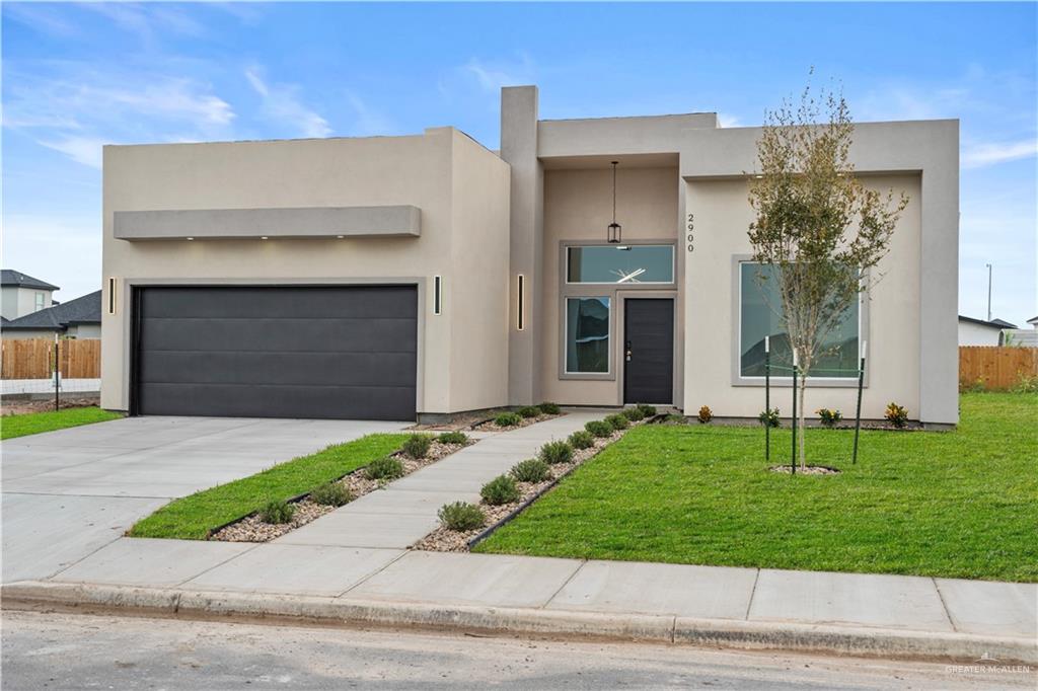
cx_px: 519
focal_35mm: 41
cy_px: 346
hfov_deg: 47.4
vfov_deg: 32.6
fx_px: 1182
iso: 100
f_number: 5.6
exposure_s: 1/200
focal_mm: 41
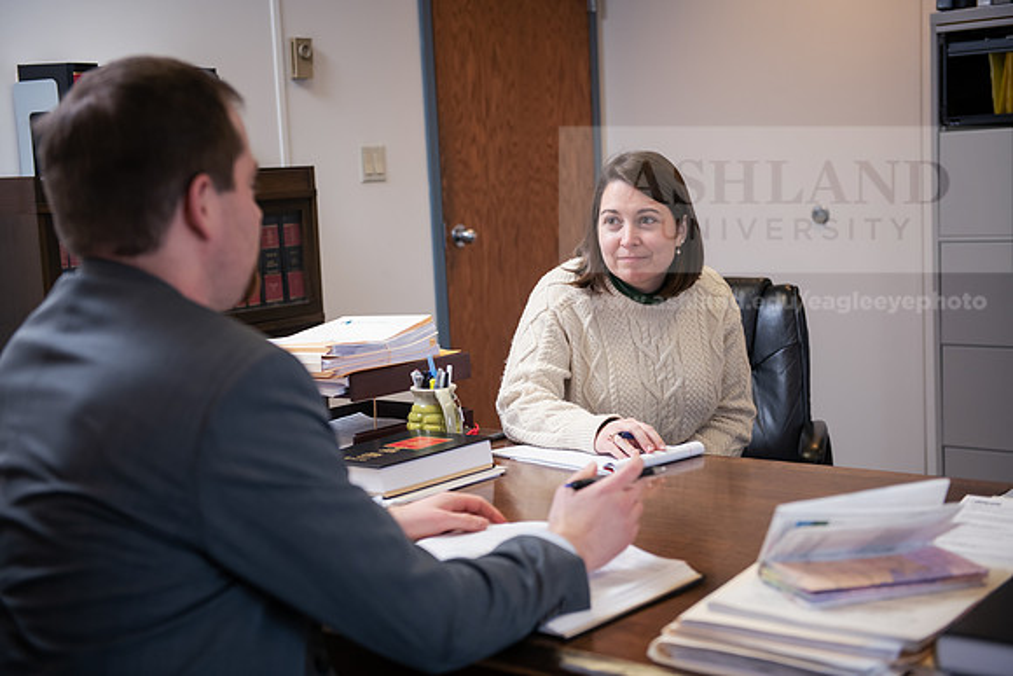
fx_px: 1463
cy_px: 338
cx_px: 506
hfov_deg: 38.2
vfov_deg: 26.0
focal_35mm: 52
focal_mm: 52
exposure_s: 1/160
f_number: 3.2
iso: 800
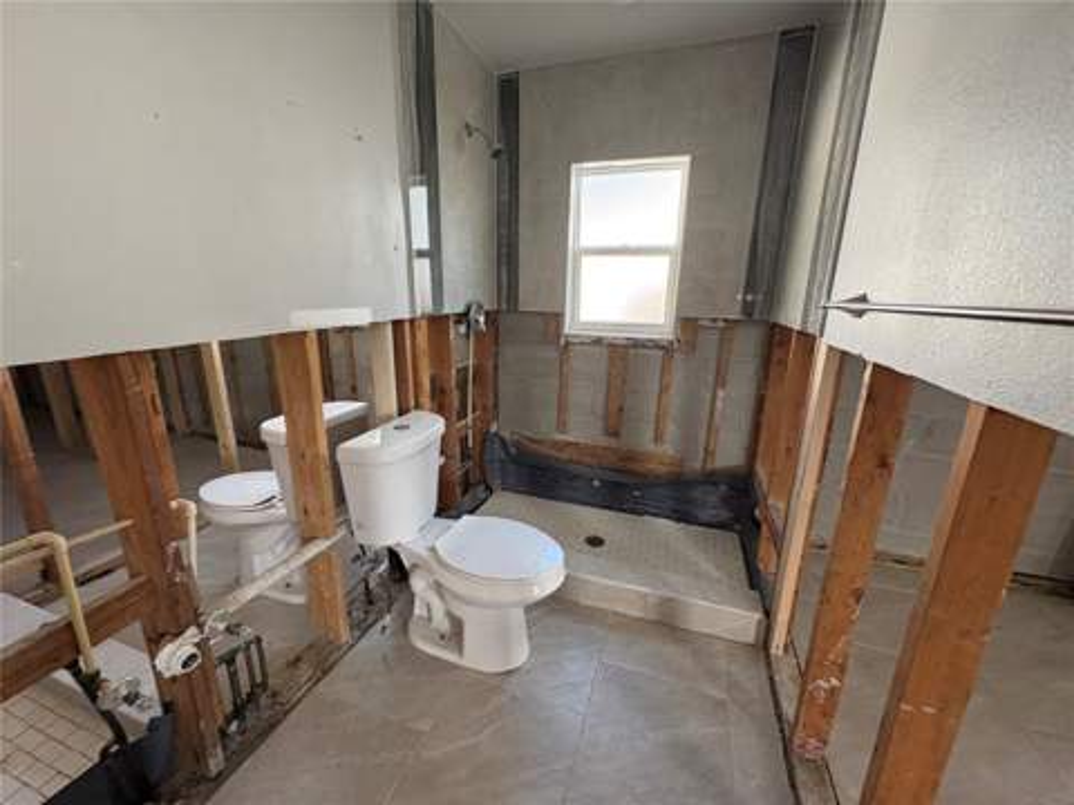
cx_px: 537
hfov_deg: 102.1
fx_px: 434
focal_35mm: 14
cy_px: 402
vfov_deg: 85.7
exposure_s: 1/60
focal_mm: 2.22
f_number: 2.2
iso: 250
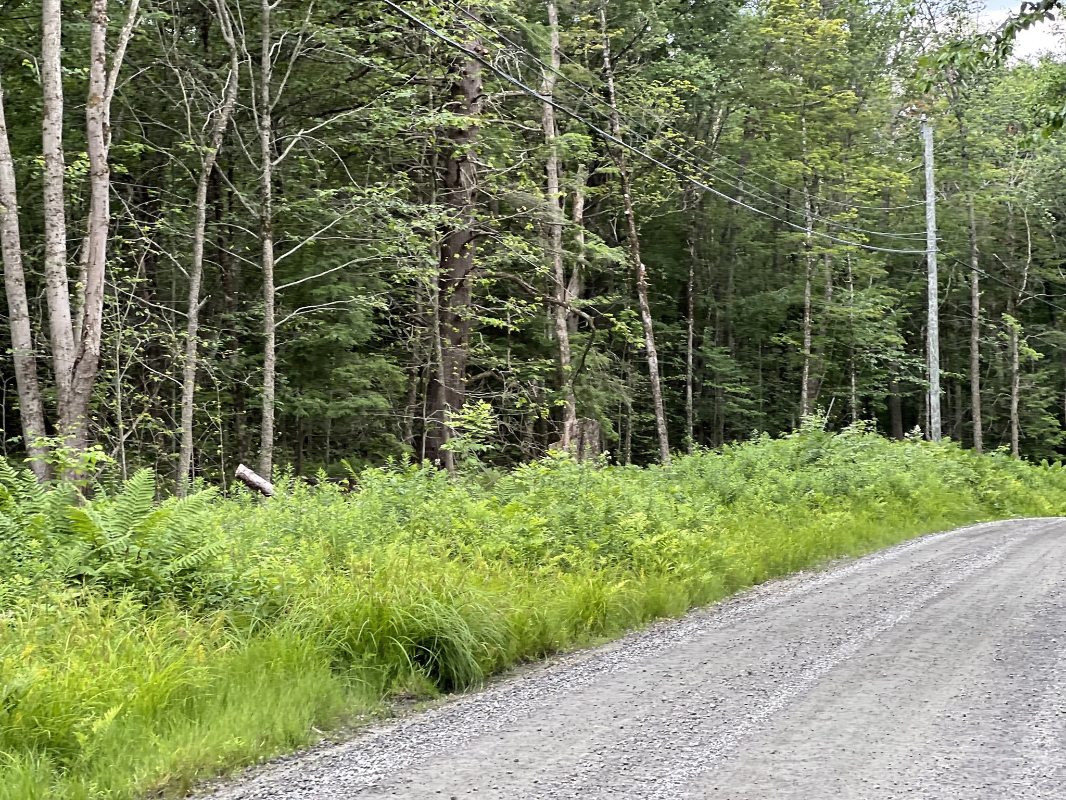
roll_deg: +0.1
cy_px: 400
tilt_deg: +0.7
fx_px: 2371
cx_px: 533
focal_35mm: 77
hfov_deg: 25.3
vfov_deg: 19.1
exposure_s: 1/121
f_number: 2.8
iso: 50
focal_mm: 9
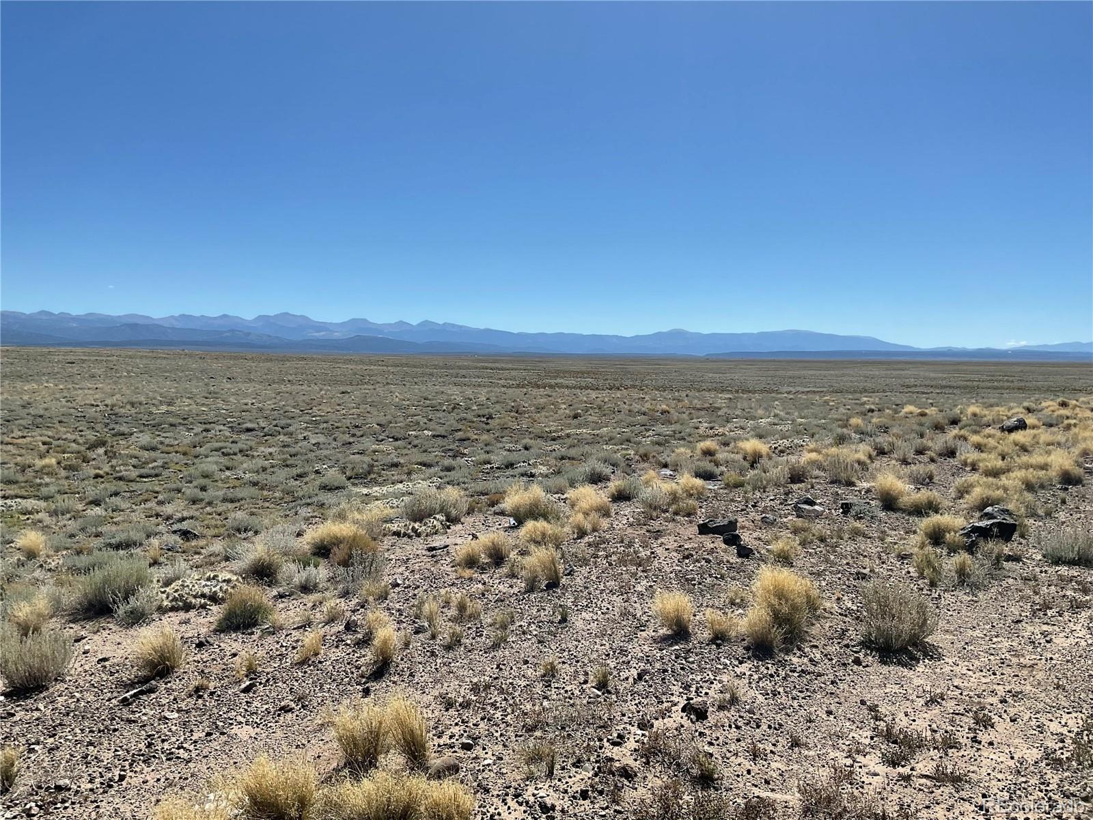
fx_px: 916
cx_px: 546
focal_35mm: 29
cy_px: 410
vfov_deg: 48.2
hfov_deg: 61.7
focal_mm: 3
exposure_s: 1/2959
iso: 16
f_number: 1.8
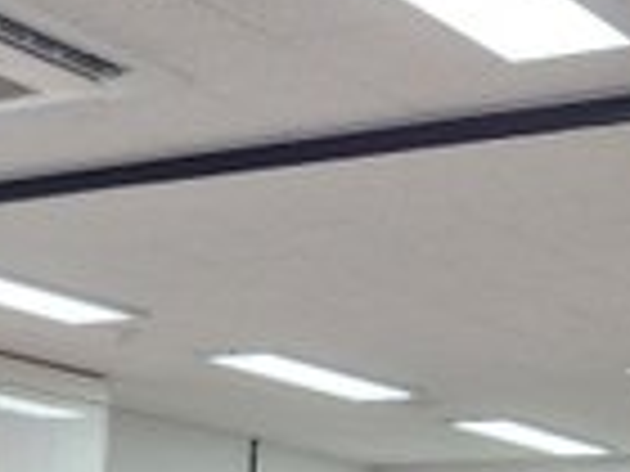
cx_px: -104
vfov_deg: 11.8
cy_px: 865
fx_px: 2093
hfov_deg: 16.5
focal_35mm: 115
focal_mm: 5.54
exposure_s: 1/120
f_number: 1.8
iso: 100
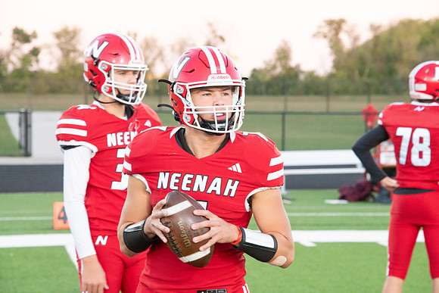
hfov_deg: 12.1
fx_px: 2073
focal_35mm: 170
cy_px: 146
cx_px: 220
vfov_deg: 8.1
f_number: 9
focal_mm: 170
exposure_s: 1/250
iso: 8000
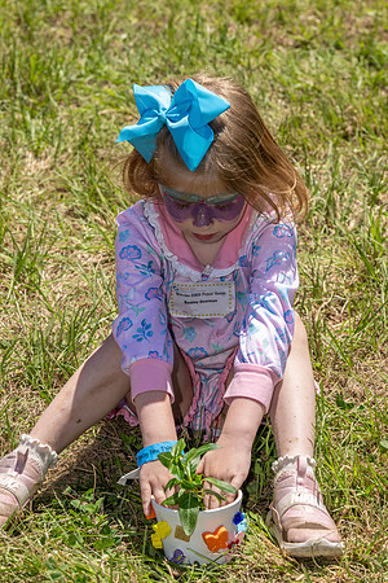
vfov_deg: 13.2
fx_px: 2506
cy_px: 292
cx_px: 194
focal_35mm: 155
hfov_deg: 8.9
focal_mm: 155
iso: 180
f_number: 11
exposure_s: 1/200
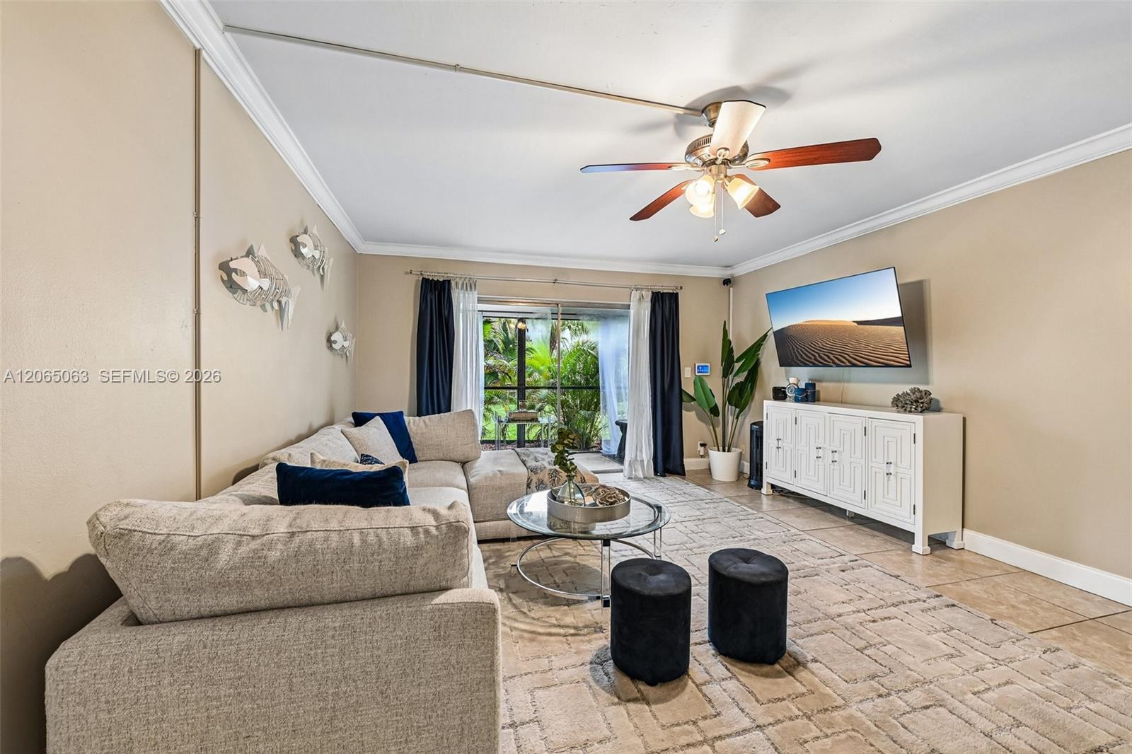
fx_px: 440
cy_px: 377
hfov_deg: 104.3
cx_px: 566
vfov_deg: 81.2
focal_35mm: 14
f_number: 8
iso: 400
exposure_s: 1/13
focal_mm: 14
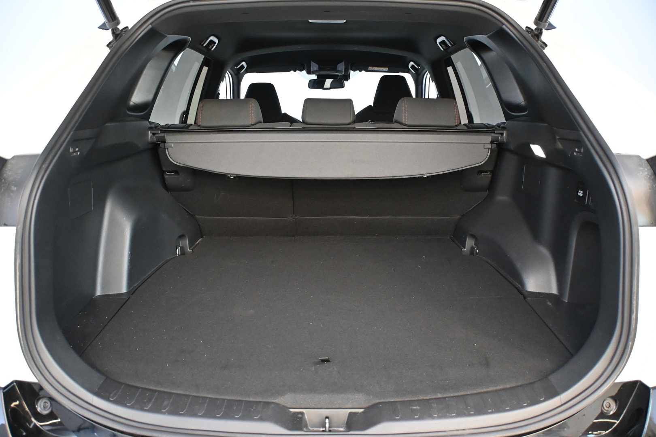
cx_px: 328
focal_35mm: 46
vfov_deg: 29.4
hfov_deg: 43.0
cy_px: 218
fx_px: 834
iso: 3200
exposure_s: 1/60
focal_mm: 30.5
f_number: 4.8
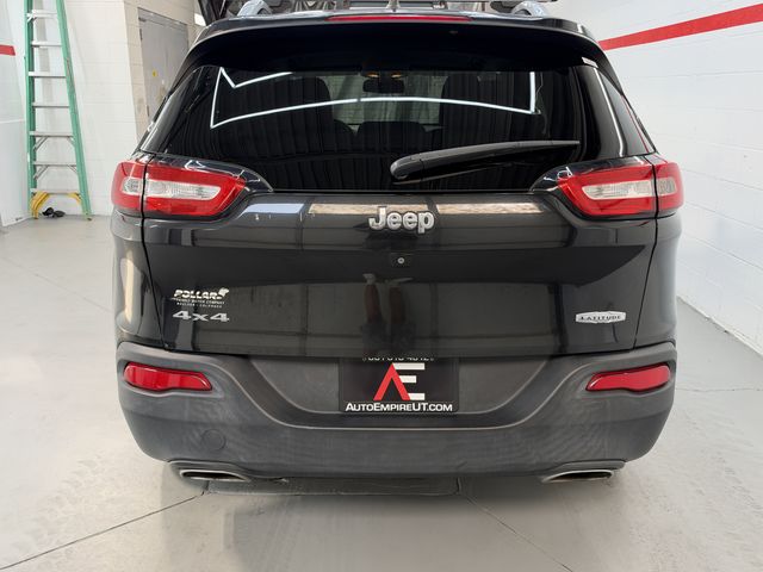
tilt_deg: -15.2
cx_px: 382
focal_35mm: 27
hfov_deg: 65.3
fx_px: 595
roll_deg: -0.3
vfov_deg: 51.4
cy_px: 286
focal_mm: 6.93
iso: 100
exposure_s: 1/120
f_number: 1.8
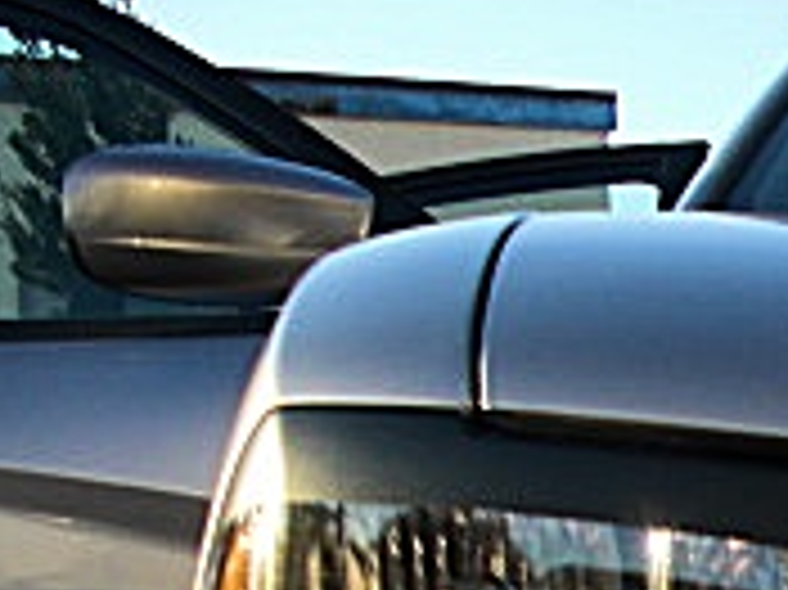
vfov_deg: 10.6
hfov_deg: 13.7
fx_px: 3003
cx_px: 1319
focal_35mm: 132
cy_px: 1022
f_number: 2.8
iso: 50
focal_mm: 6.3
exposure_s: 1/250
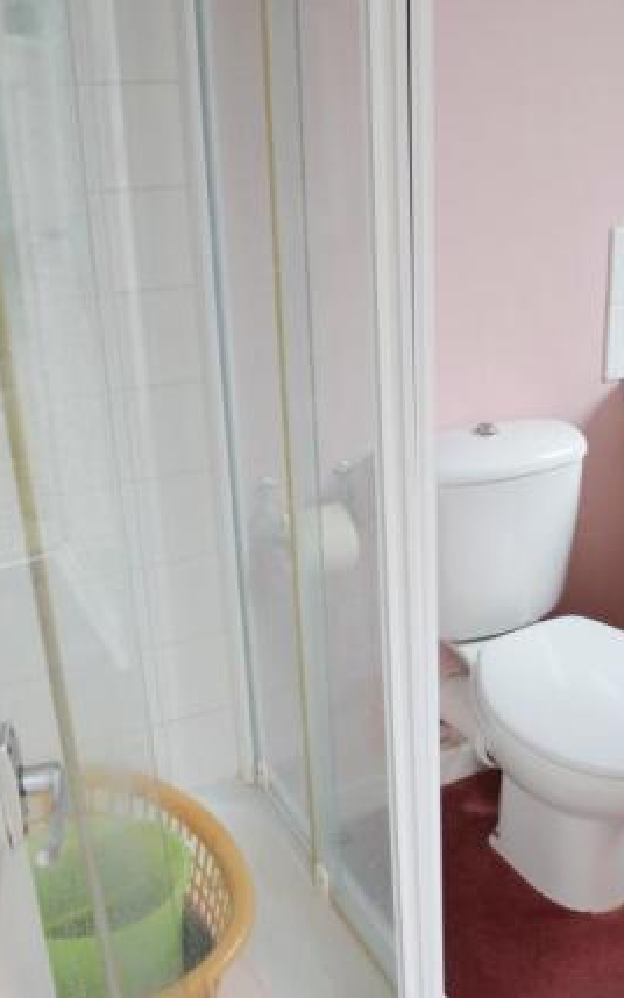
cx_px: 552
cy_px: 498
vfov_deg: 47.2
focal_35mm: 42
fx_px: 1143
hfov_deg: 29.4
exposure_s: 1/125
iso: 360
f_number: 5.6
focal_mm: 18
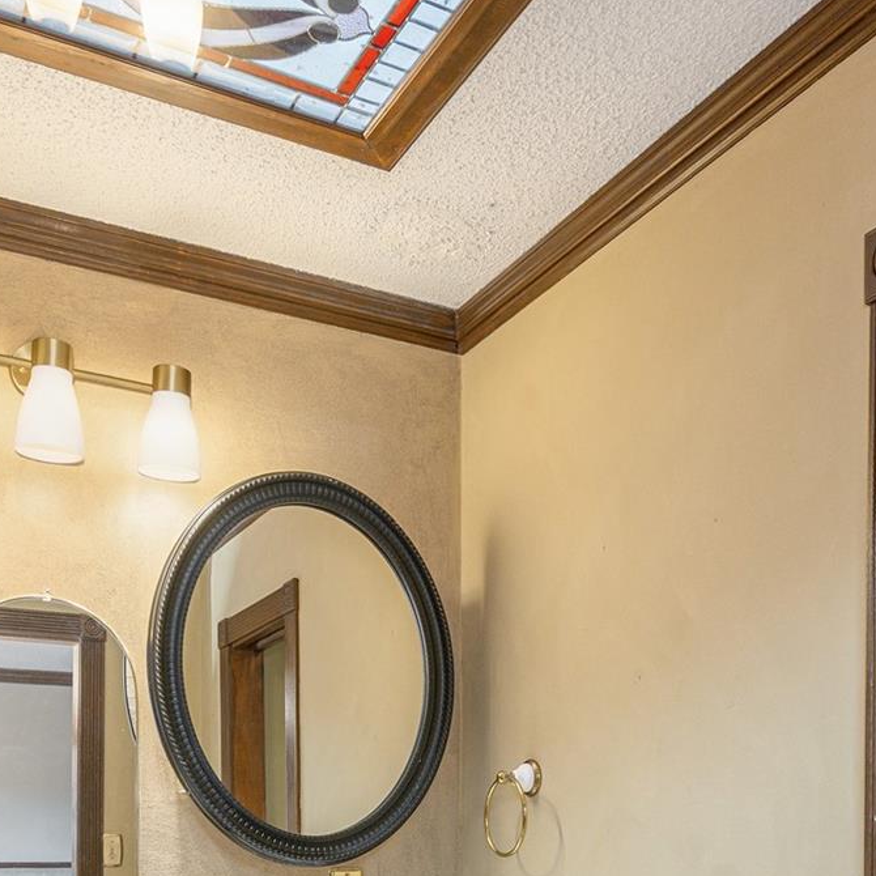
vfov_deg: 38.5
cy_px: 803
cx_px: 484
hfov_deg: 41.5
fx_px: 1154
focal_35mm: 40
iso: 320
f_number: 7.1
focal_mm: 15.5
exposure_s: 1/25
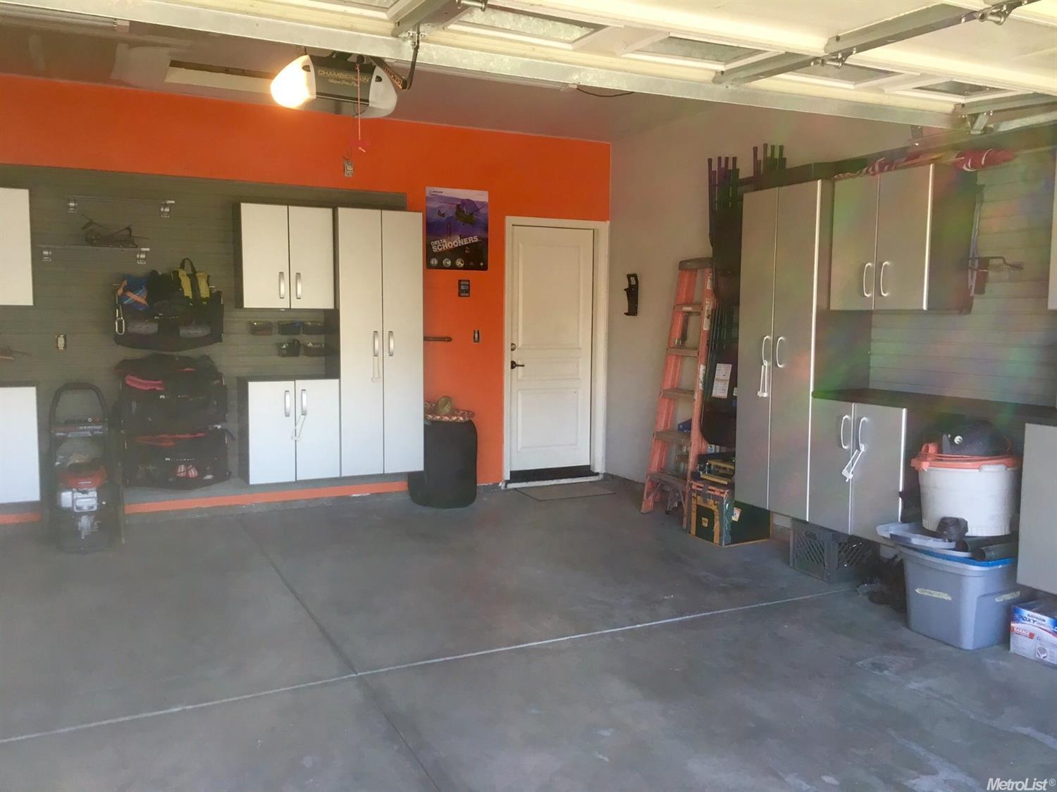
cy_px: 396
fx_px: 885
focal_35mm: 29
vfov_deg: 48.2
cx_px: 528
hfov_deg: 61.7
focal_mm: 4.15
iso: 25
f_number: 2.2
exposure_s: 1/40
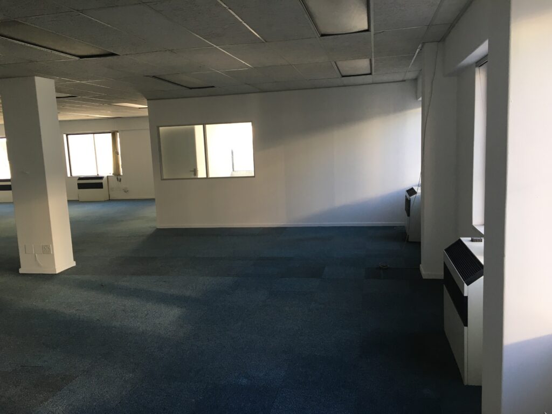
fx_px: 462
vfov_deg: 48.2
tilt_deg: -6.2
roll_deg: +2.3
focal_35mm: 29
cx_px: 276
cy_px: 207
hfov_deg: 61.7
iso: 25
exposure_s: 1/33
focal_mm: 4.15
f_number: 2.2
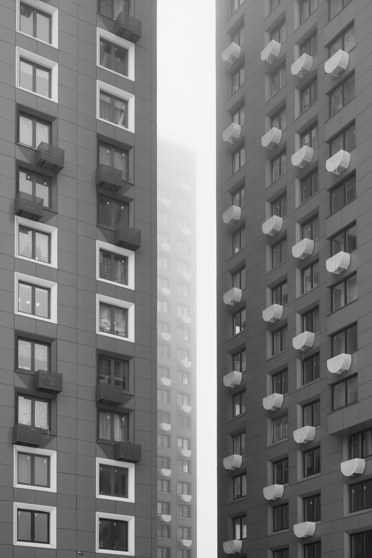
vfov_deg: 38.9
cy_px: 279
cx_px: 186
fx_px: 790
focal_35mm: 51
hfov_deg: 26.5
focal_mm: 51
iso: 800
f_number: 10
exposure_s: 1/125
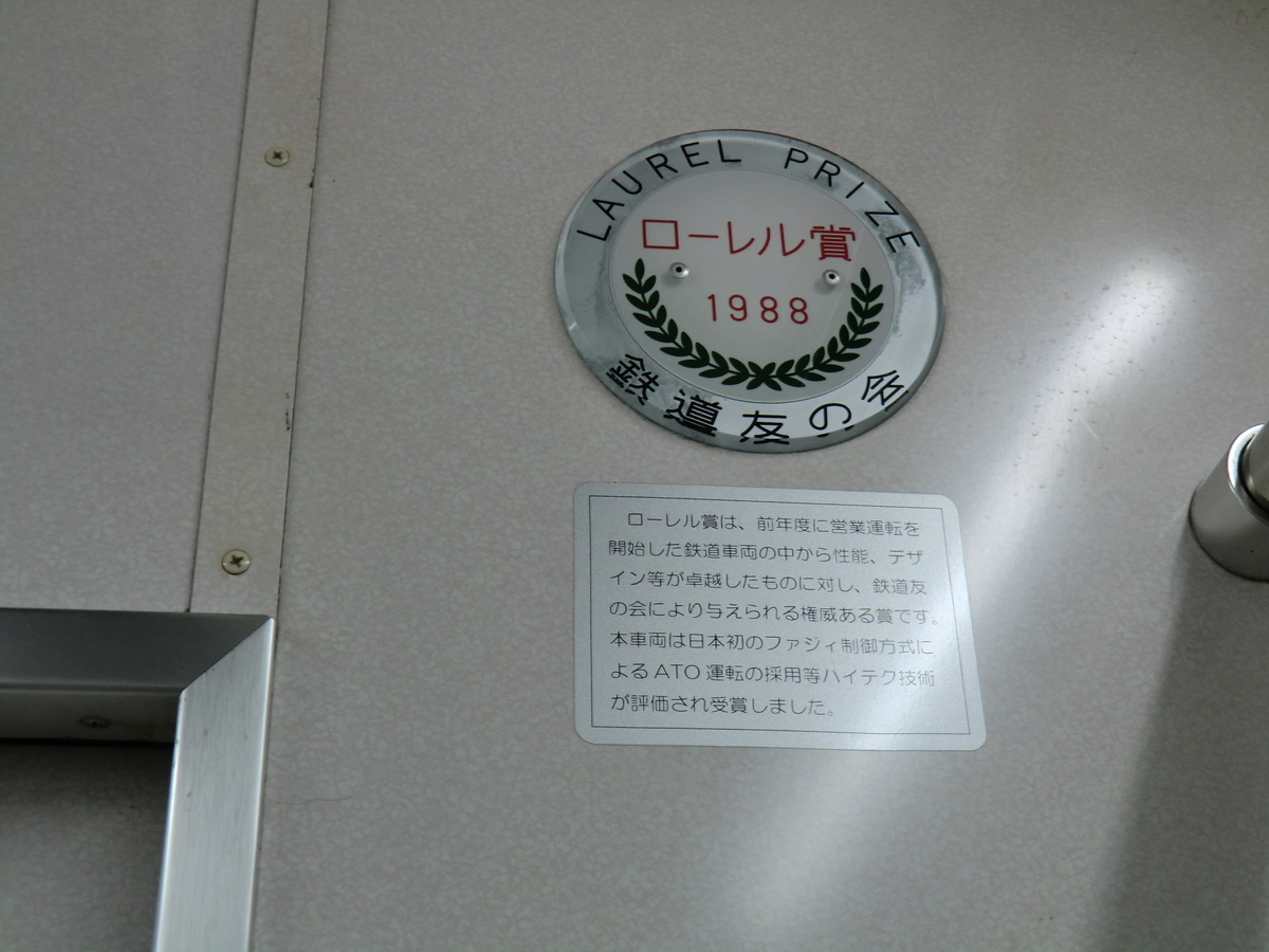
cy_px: 476
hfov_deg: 40.4
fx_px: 1723
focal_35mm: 47
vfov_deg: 30.9
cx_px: 634
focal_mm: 8.4
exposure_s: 1/60
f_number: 4
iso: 125
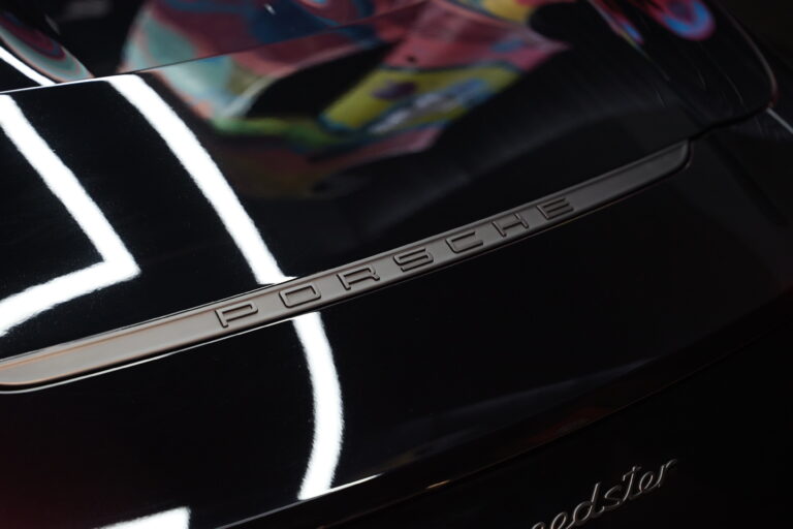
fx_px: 1542
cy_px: 264
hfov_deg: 28.8
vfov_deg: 19.5
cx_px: 396
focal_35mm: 70
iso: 1000
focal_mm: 70
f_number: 2.8
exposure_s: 1/80
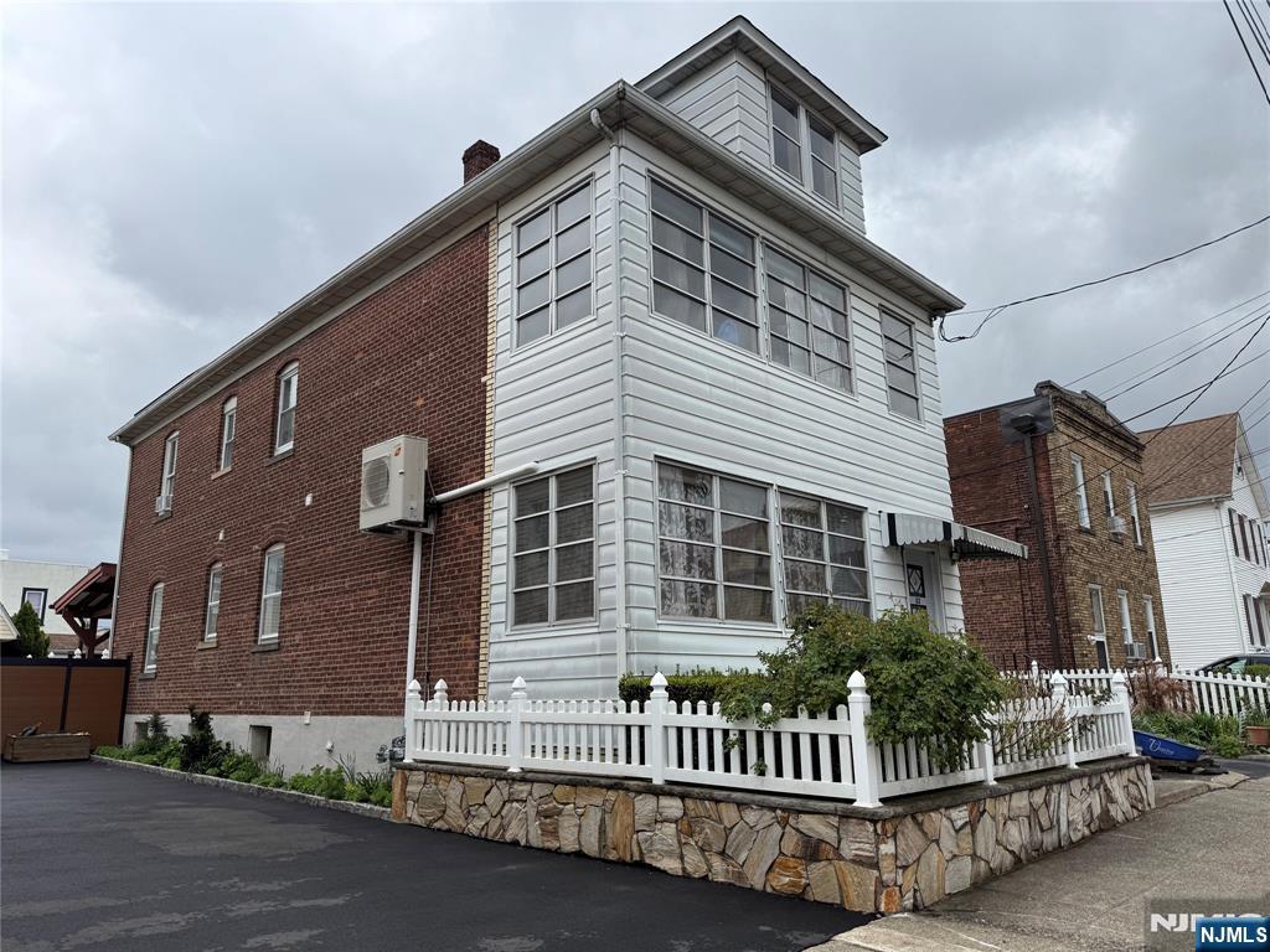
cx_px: 635
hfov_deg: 71.6
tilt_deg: +15.2
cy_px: 476
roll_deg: +1.2
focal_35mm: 24
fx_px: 881
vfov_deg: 56.8
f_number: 1.78
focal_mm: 6.76
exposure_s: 1/3759
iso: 80
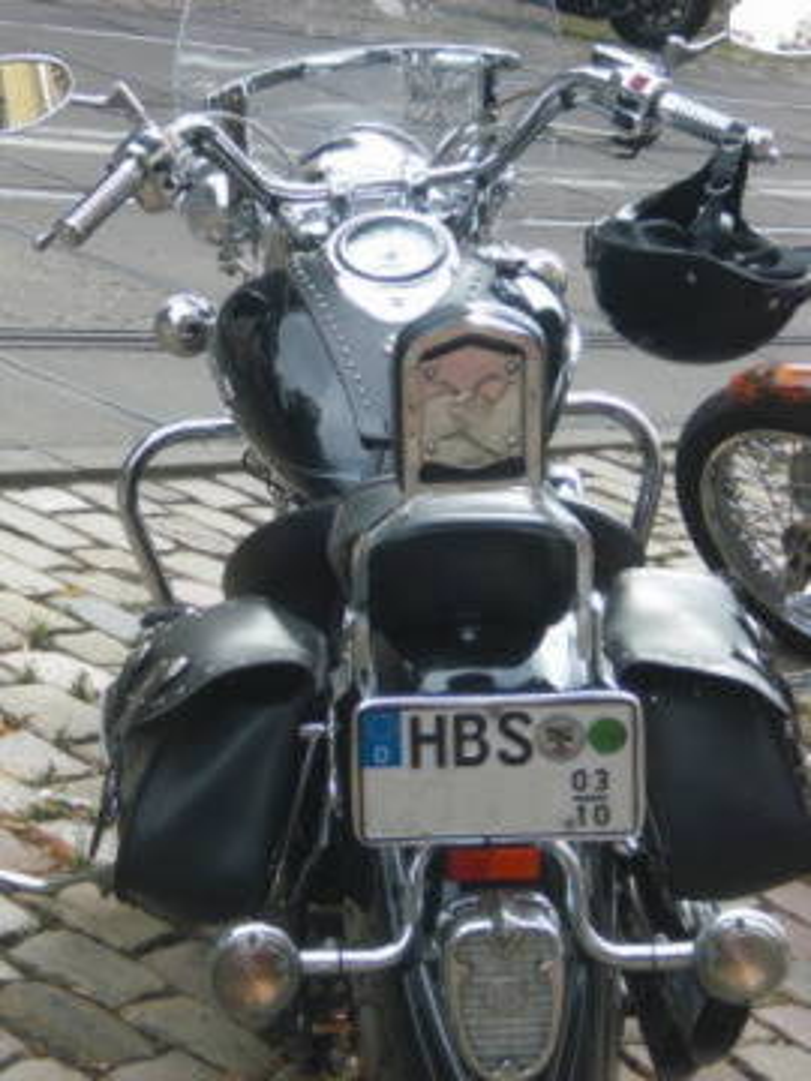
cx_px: 406
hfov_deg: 13.0
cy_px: 540
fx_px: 3561
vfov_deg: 17.3
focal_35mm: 114
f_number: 5.9
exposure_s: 1/200
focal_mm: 18.9
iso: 200
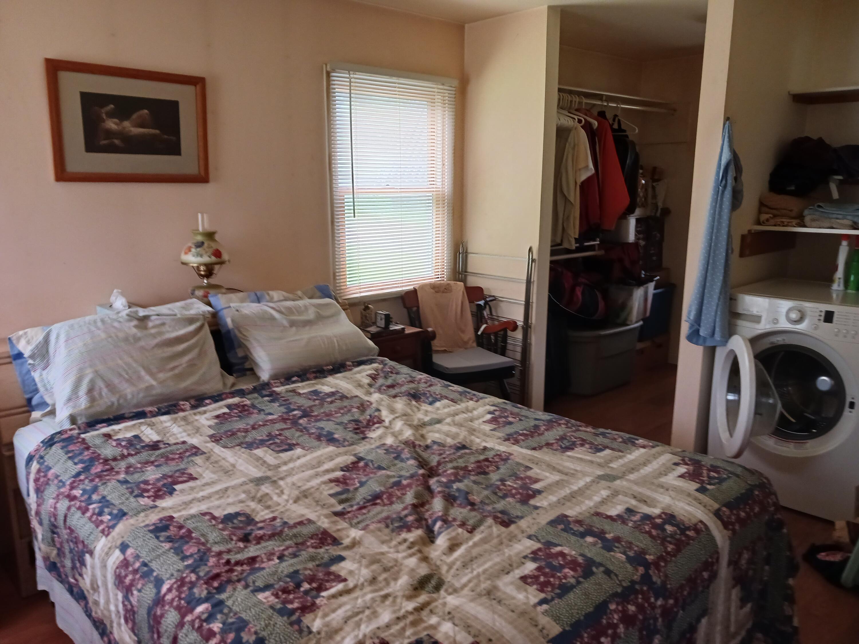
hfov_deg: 65.3
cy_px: 322
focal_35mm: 27
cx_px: 430
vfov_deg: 51.4
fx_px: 670
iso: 200
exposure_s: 1/33
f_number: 1.8
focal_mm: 4
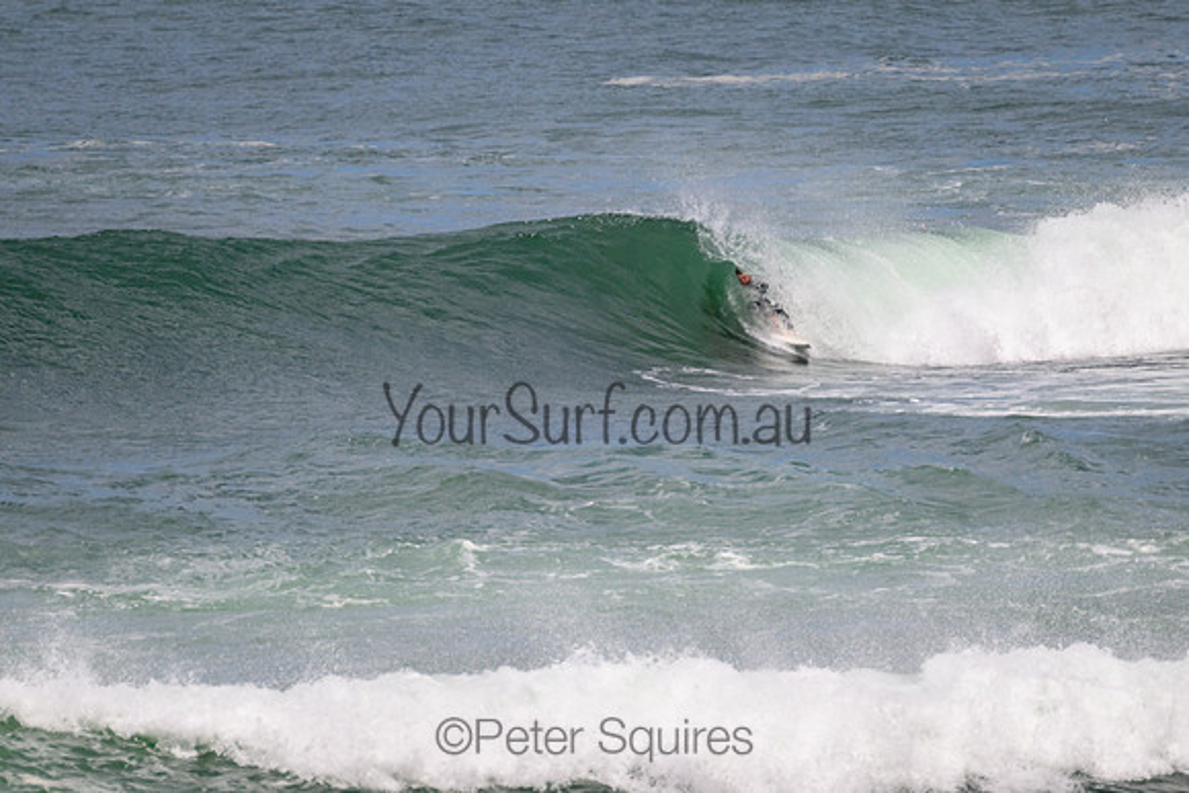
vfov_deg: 1.3
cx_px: 592
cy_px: 425
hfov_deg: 1.9
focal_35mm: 1101
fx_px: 36360
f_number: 11
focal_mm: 800
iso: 560
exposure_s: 1/2000
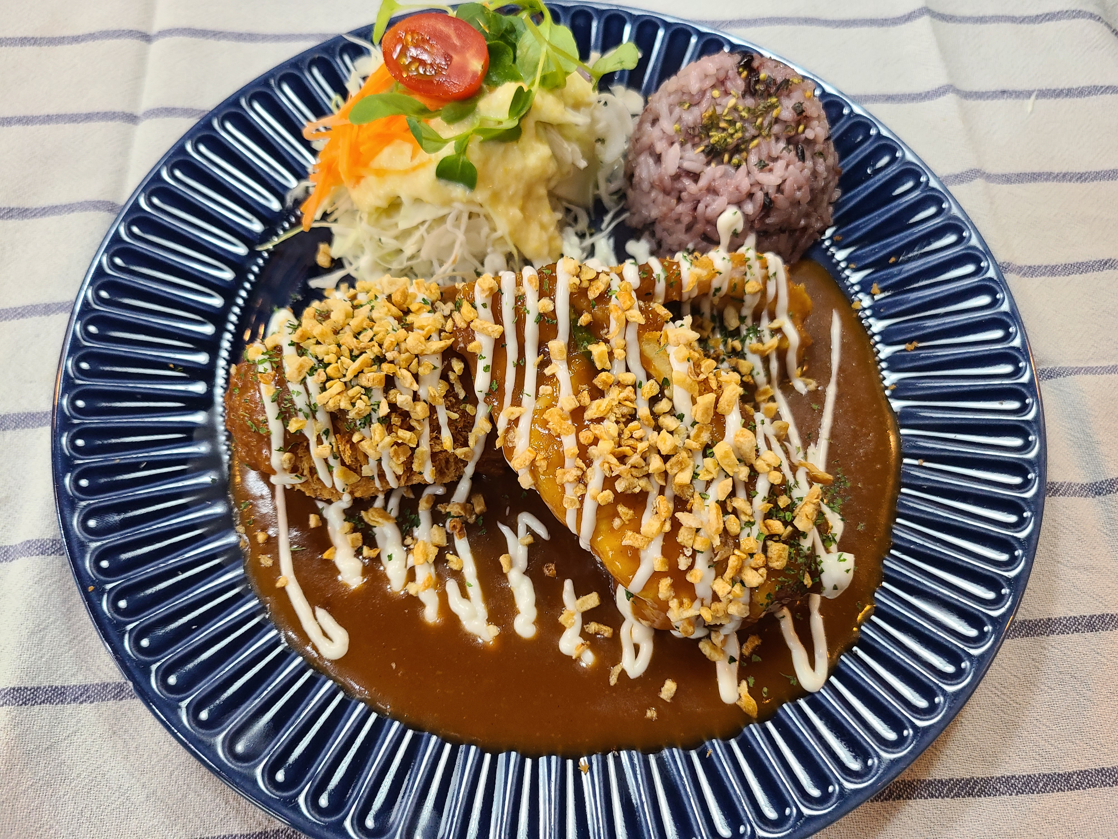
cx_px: 559
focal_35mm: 26
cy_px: 420
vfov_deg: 53.1
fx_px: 840
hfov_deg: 67.3
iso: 200
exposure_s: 1/59
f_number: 1.8
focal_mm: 5.4
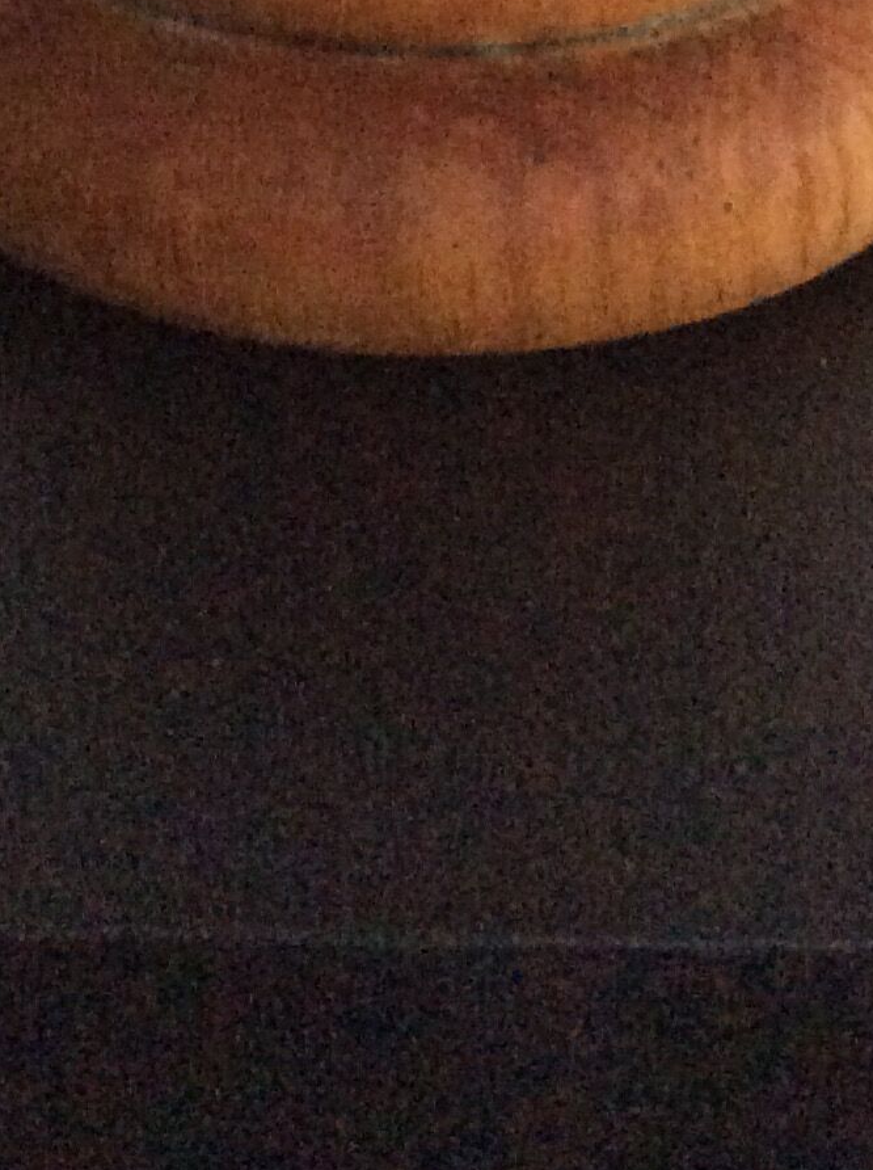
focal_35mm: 93
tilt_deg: -20.1
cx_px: 471
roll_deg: -0.5
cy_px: -441
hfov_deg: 15.8
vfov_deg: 19.2
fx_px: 3136
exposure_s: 1/17
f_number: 2.4
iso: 500
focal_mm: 3.3
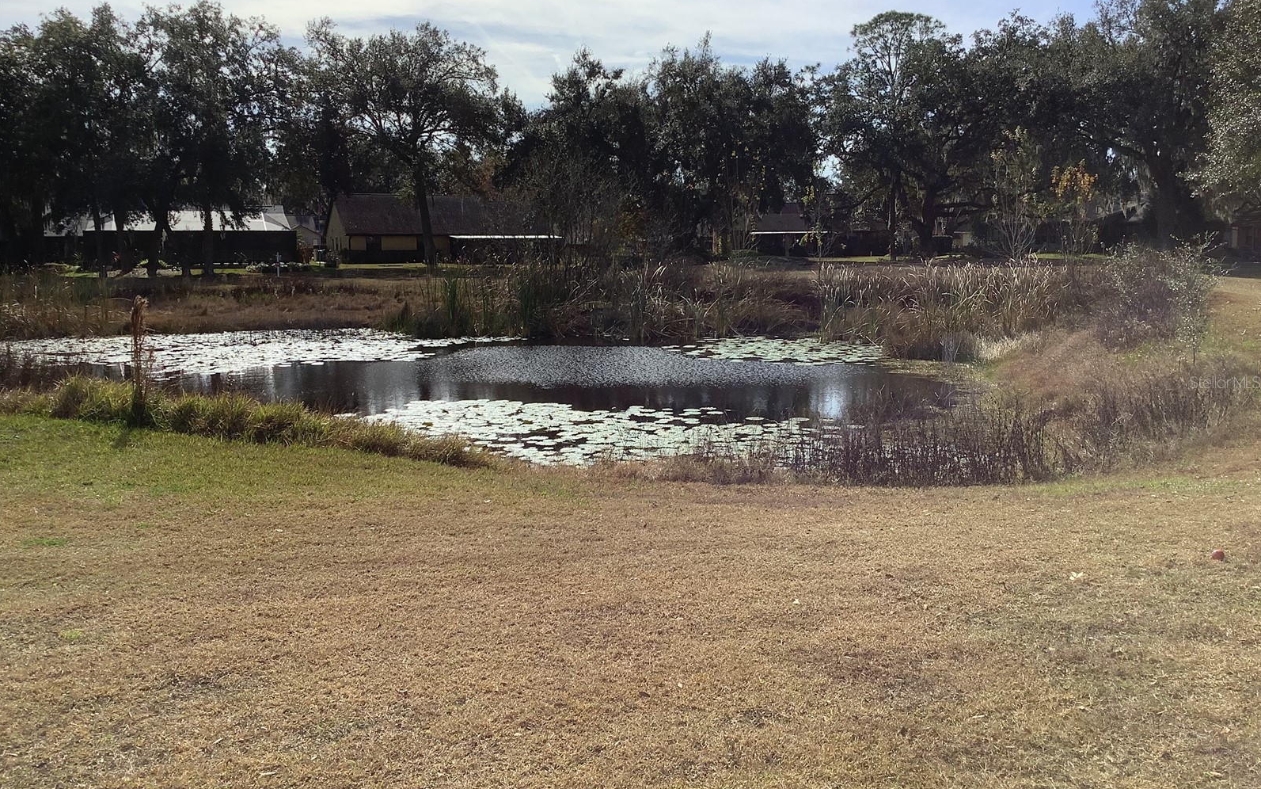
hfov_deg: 58.1
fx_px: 1134
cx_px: 631
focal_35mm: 33
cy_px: 382
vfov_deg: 38.3
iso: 25
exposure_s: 1/1508
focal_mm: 3.3
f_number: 2.4
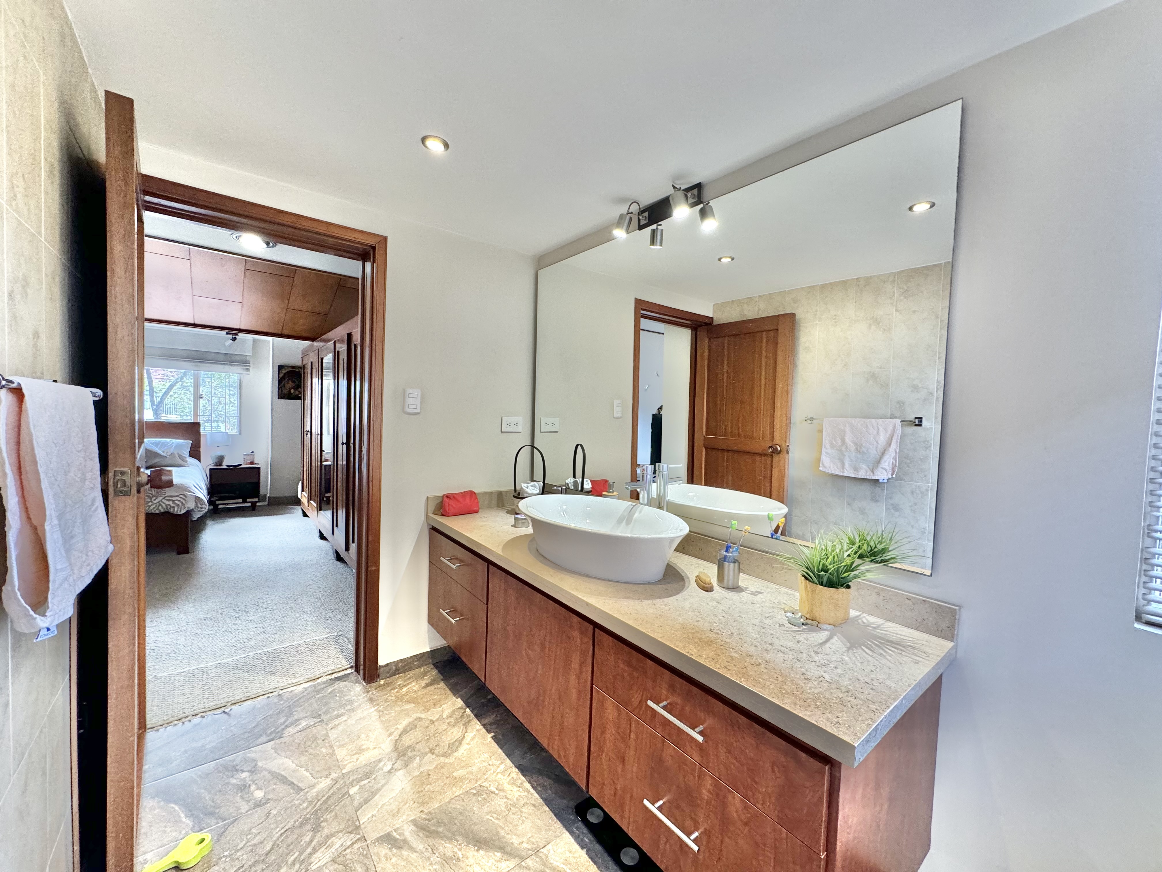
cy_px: 436
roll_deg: -1.5
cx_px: 581
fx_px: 470
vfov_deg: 85.7
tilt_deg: -2.8
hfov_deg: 102.1
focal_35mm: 14
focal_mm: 2.22
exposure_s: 1/120
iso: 200
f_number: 2.2
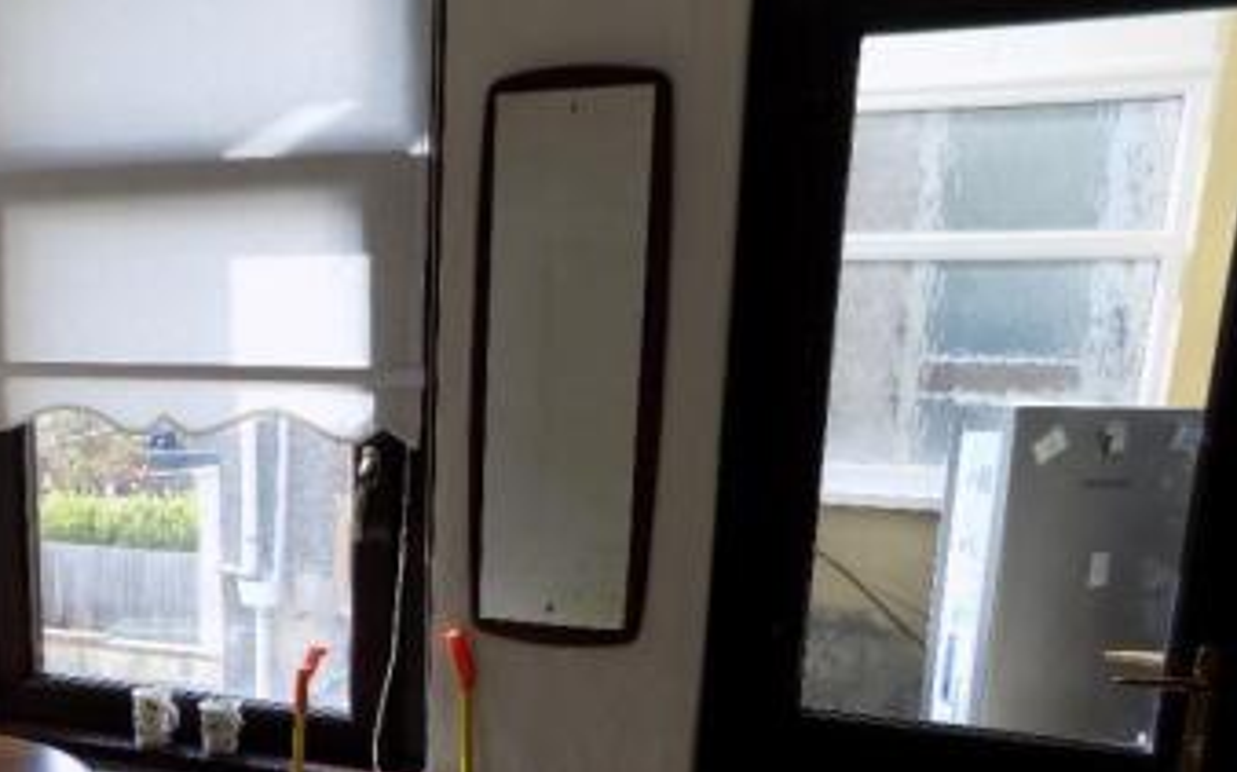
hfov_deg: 45.6
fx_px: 1415
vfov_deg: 28.9
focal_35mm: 42
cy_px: 737
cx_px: 317
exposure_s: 1/80
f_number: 3.1
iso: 80
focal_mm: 4
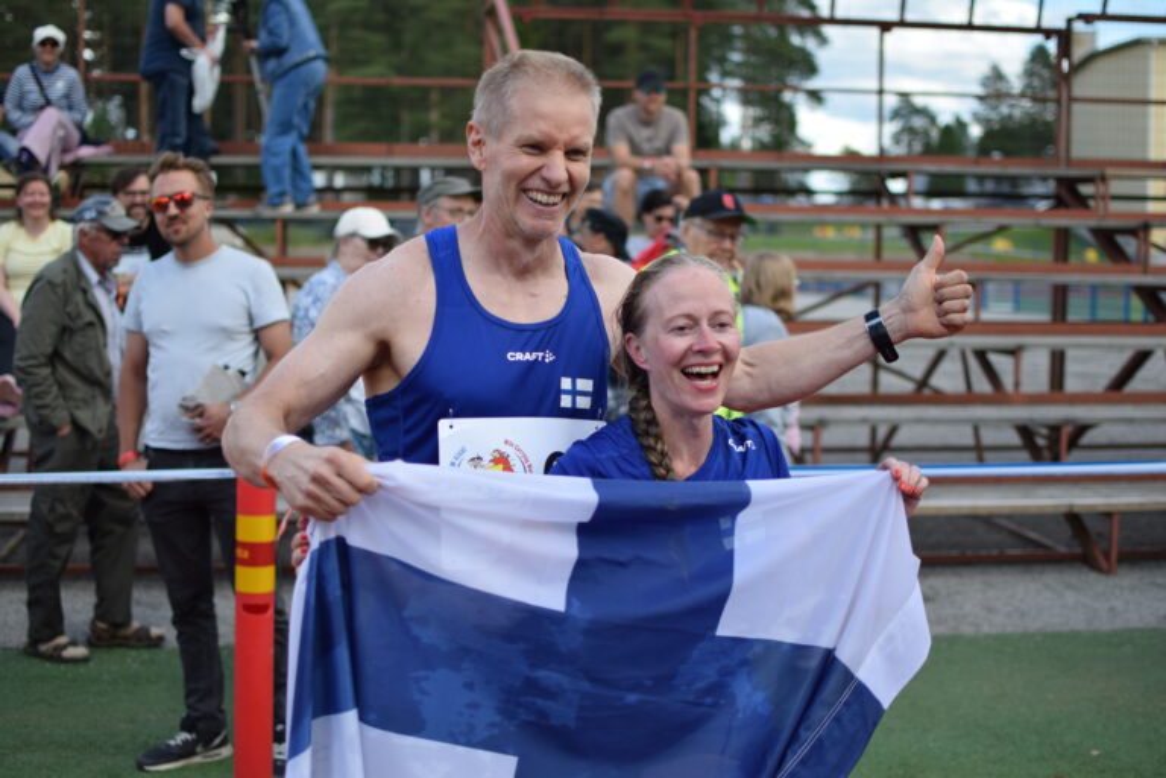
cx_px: 583
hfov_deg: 37.9
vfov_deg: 25.8
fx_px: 1700
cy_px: 389
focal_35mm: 52
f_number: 1.8
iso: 220
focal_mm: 35
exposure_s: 1/4000
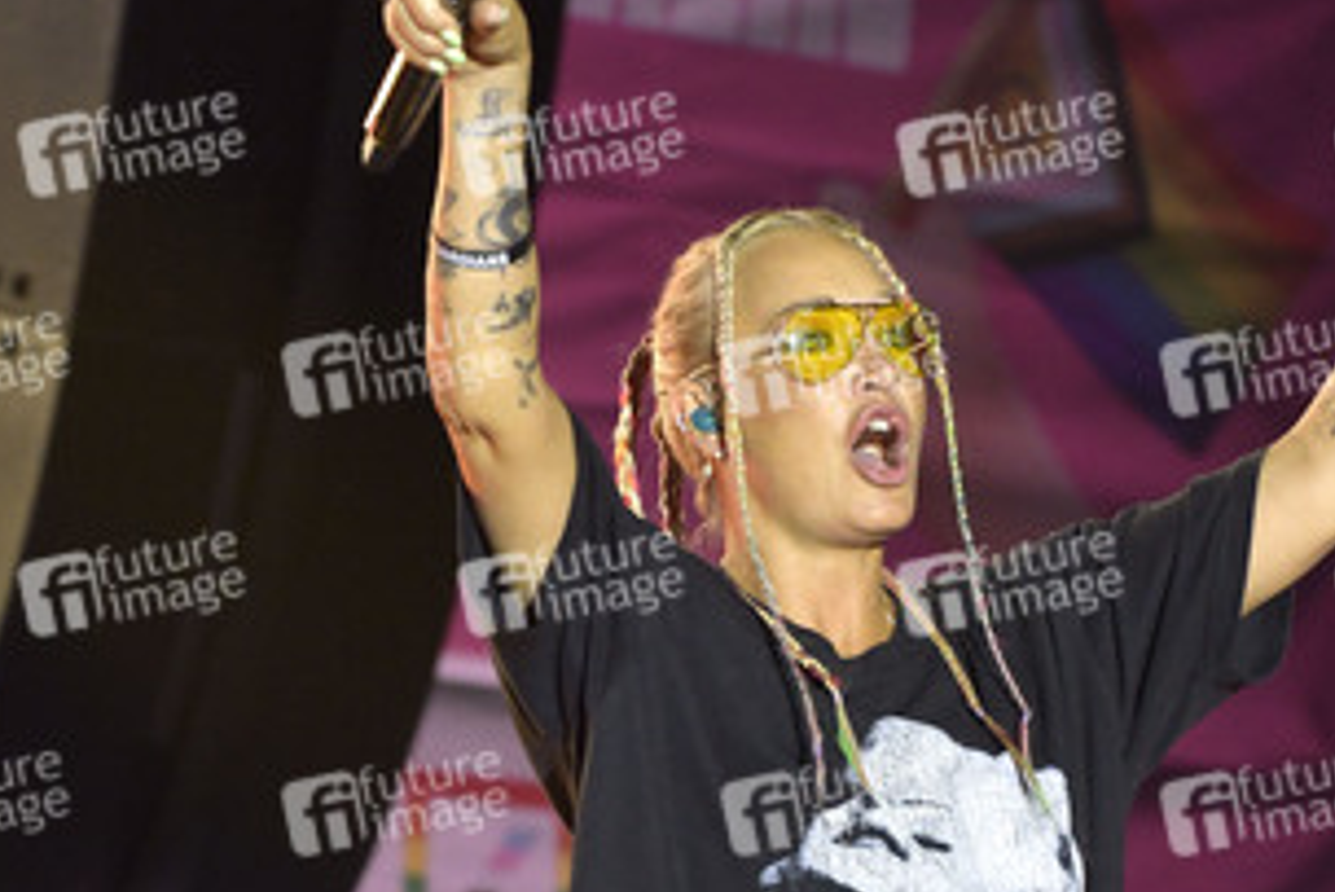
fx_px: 7420
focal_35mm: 200
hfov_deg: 10.3
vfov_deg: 6.9
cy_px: 475
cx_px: 894
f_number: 5.6
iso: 2000
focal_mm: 135
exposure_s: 1/250
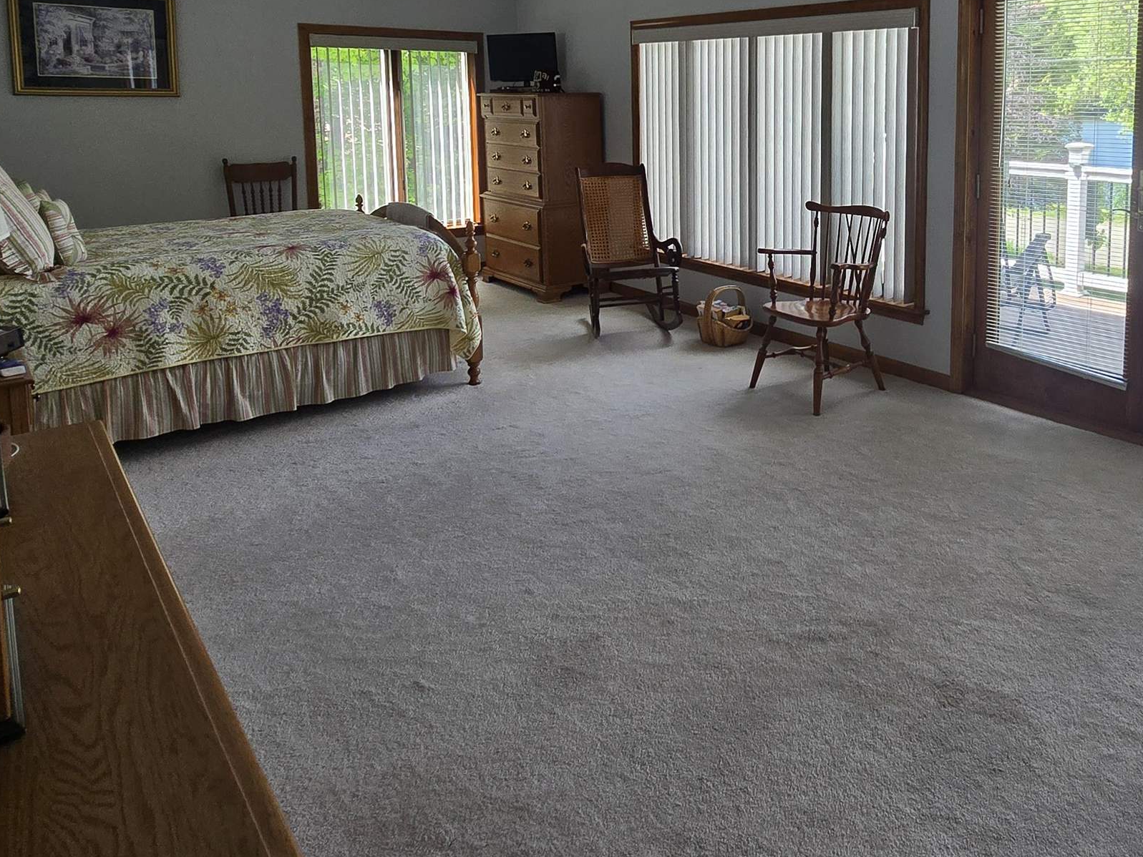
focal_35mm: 25
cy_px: 195
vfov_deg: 52.0
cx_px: 794
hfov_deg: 66.8
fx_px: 826
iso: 100
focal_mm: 2.2
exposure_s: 1/120
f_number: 2.2
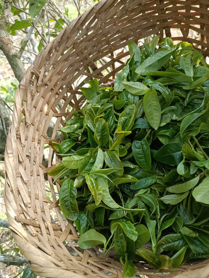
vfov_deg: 69.4
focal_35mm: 25
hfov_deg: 54.9
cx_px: 104
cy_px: 139
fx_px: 201
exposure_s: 1/100
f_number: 1.79
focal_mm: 4.75
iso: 163
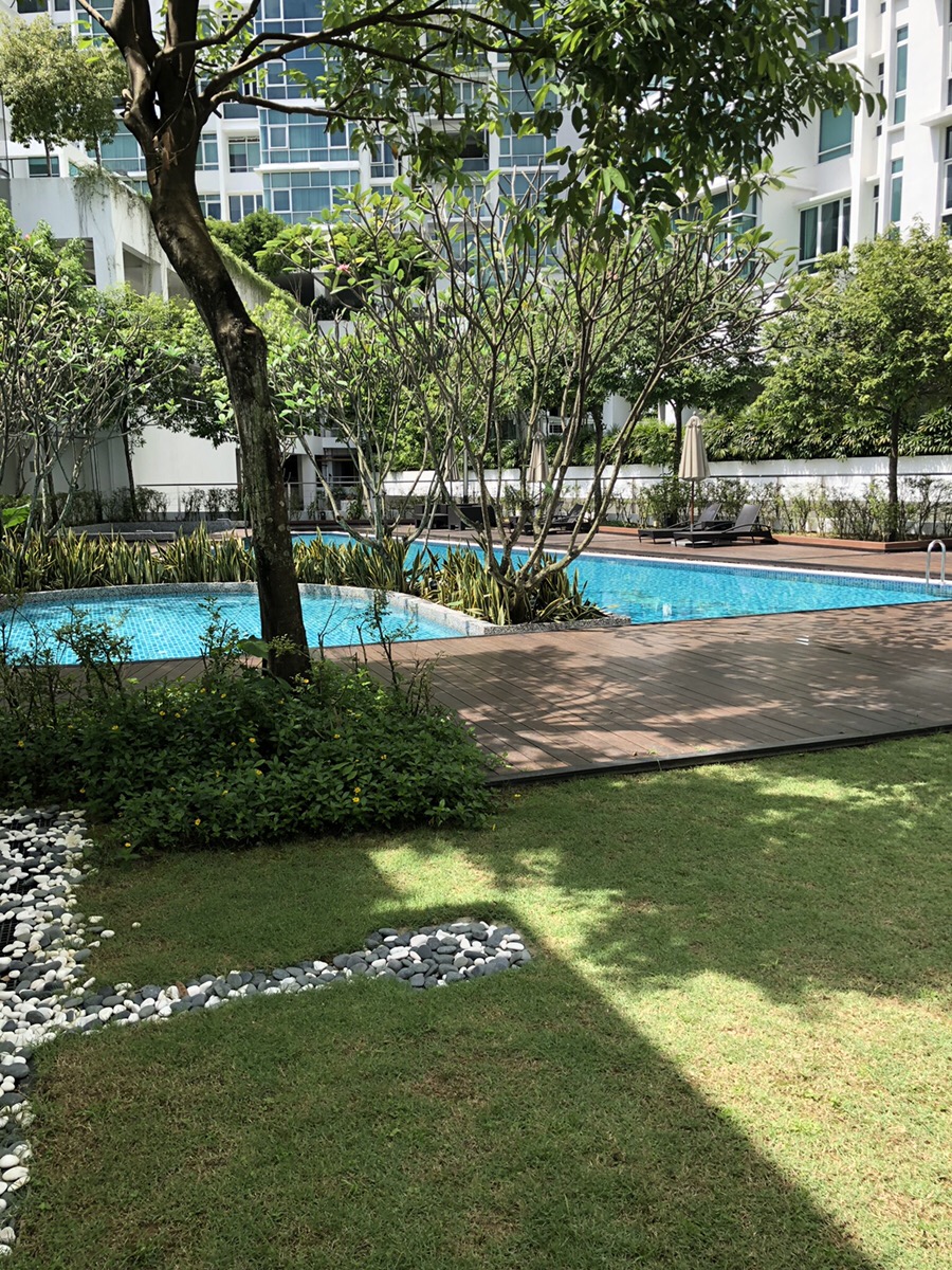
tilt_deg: -8.3
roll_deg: +0.7
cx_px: 476
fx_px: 1027
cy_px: 635
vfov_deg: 63.4
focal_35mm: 28
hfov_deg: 49.7
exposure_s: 1/774
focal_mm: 4
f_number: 1.8
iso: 20
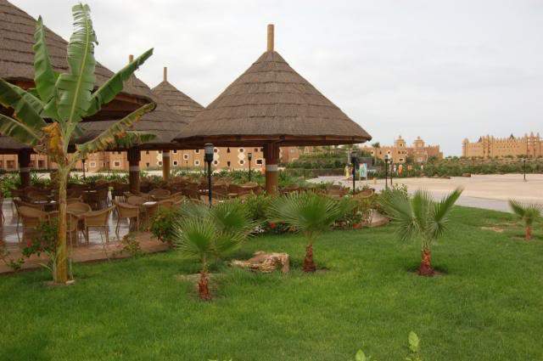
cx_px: 272
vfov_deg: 43.5
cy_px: 180
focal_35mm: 30
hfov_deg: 62.0
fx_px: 452
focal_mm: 20
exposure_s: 1/500
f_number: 5.6
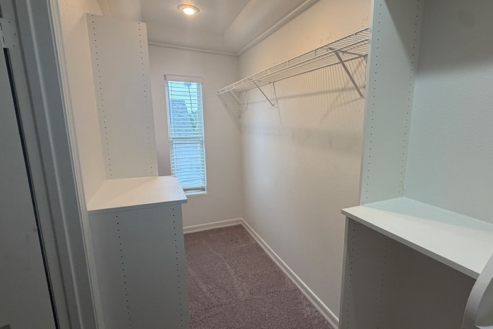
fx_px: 260
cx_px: 290
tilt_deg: -12.5
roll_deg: +0.3
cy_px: 172
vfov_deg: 64.5
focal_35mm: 19
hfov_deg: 86.1
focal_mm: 2.22
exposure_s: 1/120
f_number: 2.2
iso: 200
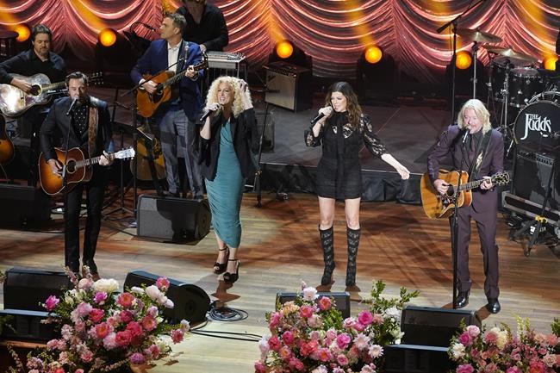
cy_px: 186
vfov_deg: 8.6
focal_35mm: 160
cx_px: 280
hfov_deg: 12.8
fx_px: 2488
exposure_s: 1/250
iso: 4000
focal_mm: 160
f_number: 5.6
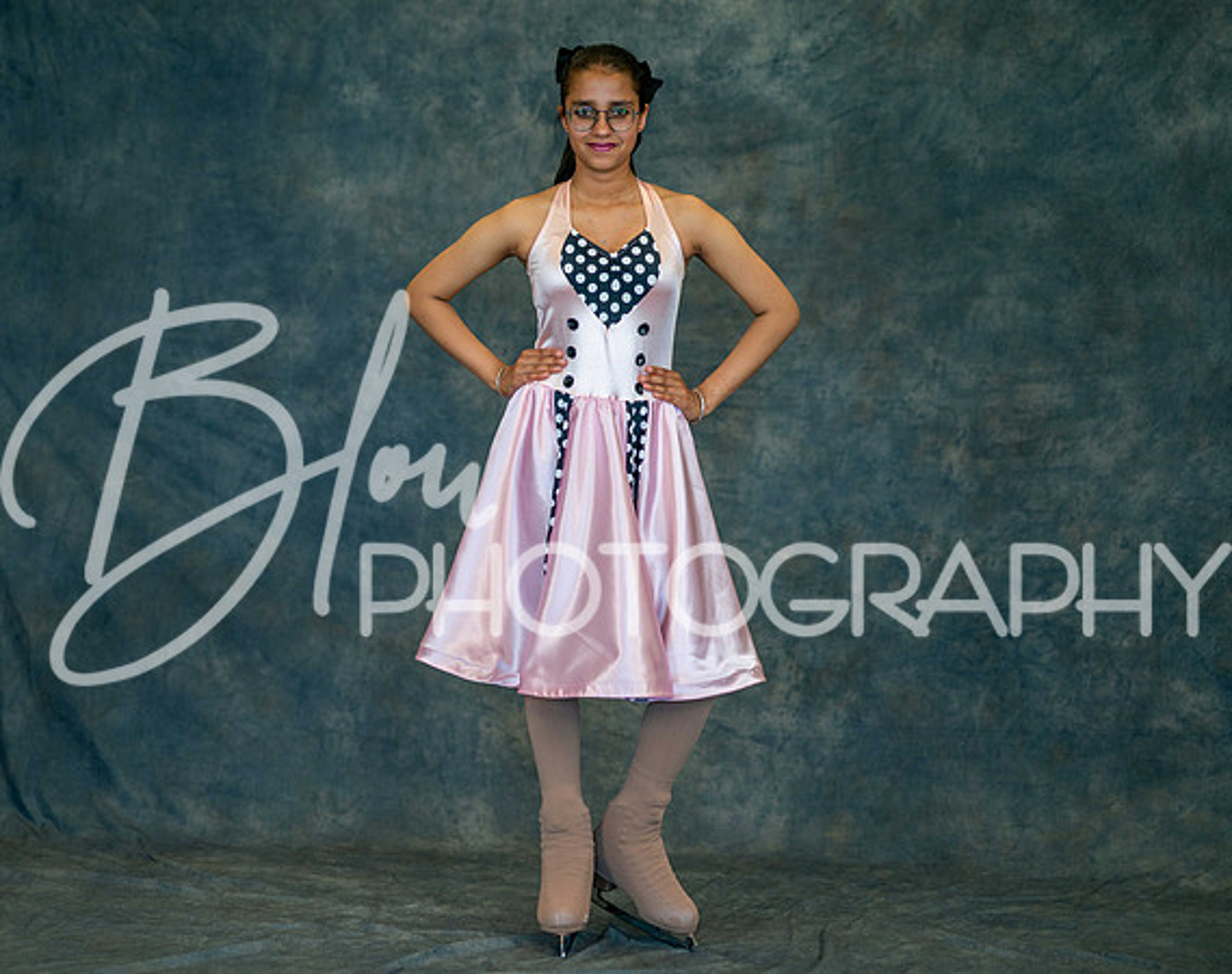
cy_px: 452
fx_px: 3699
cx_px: 455
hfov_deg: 18.9
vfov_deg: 15.0
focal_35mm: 102
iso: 200
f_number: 1.6
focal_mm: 85
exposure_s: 1/160
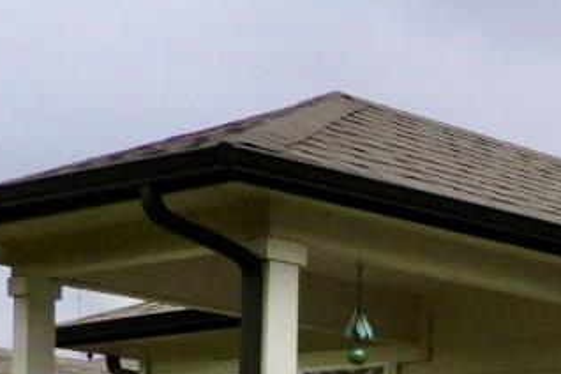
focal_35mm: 113
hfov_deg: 15.3
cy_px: 679
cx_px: 1046
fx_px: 1761
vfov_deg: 11.3
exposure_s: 1/1000
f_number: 2.8
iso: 100
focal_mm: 4.3
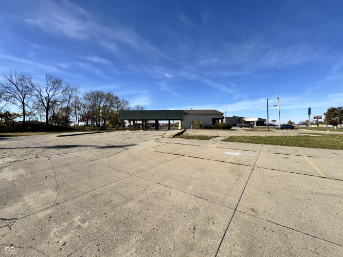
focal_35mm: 14
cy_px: 128
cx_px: 172
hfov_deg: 102.1
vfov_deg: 85.7
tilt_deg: +1.7
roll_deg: +2.5
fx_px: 139
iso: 50
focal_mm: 2.22
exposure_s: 1/2208
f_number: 2.2
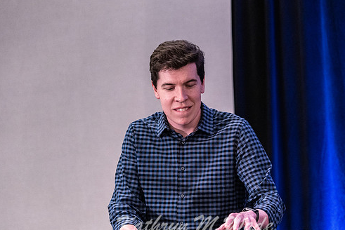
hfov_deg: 10.5
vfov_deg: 7.0
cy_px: 131
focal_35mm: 196
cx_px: 195
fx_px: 1879
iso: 6400
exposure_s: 1/160
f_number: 6.3
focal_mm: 166
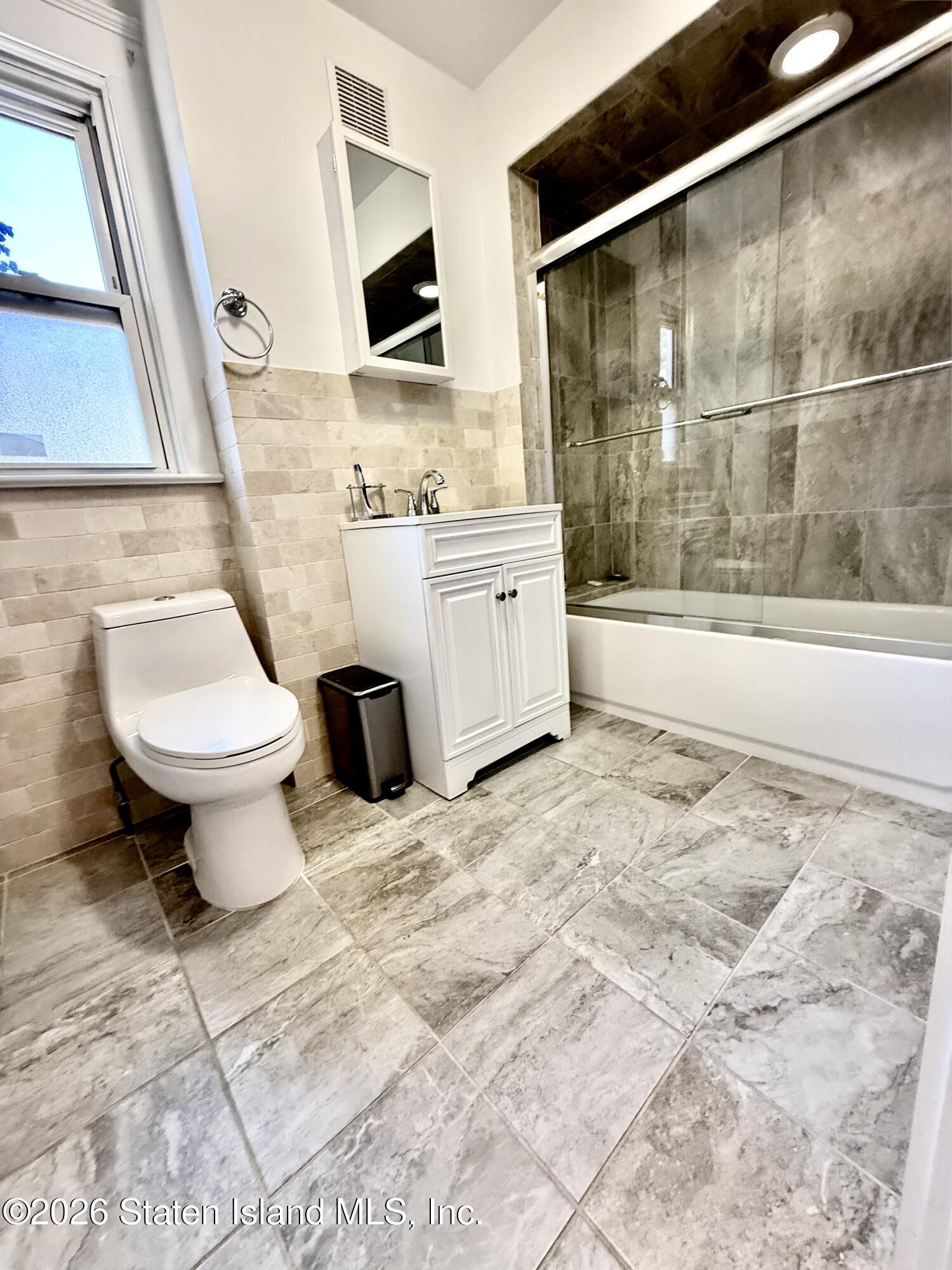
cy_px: 635
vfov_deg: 102.1
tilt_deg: -13.2
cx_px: 476
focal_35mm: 14
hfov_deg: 85.7
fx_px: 513
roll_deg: +5.9
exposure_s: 1/60
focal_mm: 2.22
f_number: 2.2
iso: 200
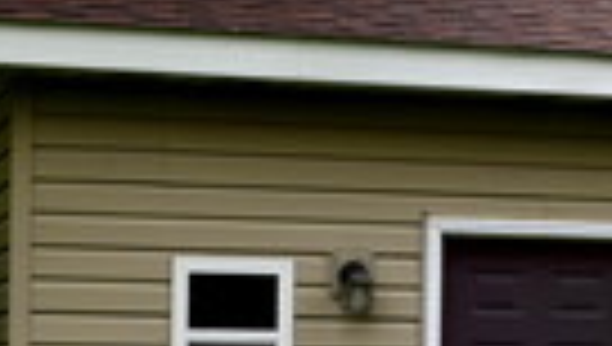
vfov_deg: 9.1
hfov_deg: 16.0
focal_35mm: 133
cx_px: 477
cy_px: 411
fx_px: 2162
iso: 400
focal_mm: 18
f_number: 10
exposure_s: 1/320
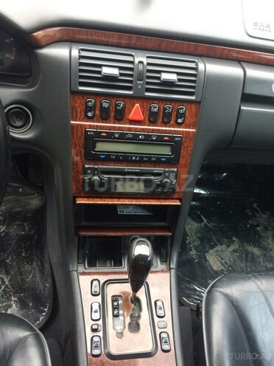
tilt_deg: -47.3
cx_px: 137
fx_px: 306
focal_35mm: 29
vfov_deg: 61.7
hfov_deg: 48.2
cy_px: 183
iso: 50
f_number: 2.2
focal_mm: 4.15
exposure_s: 1/33
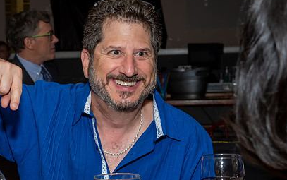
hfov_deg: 19.5
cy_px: 115
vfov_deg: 12.4
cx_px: 67
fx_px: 830
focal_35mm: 106
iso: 400
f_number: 5.6
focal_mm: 35
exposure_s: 1/250
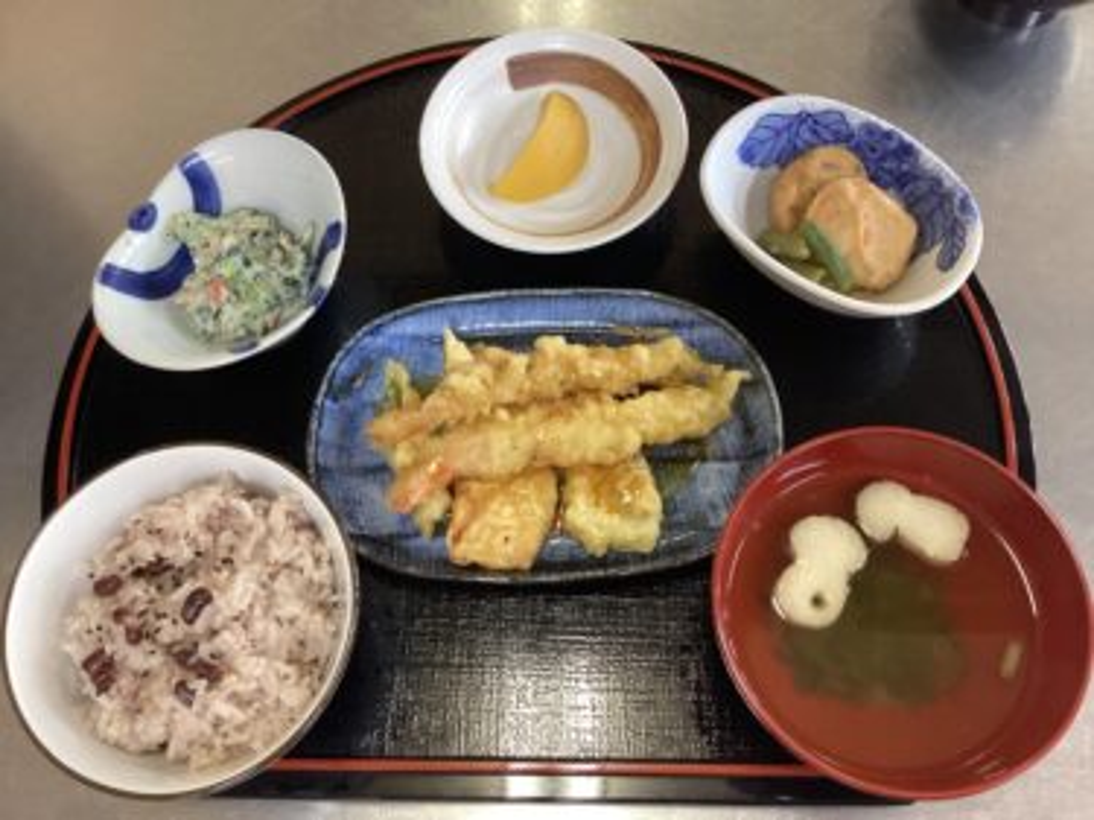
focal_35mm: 31
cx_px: 547
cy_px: 410
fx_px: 979
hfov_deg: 58.4
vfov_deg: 45.4
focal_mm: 3.3
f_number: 2.4
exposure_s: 1/60
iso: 320
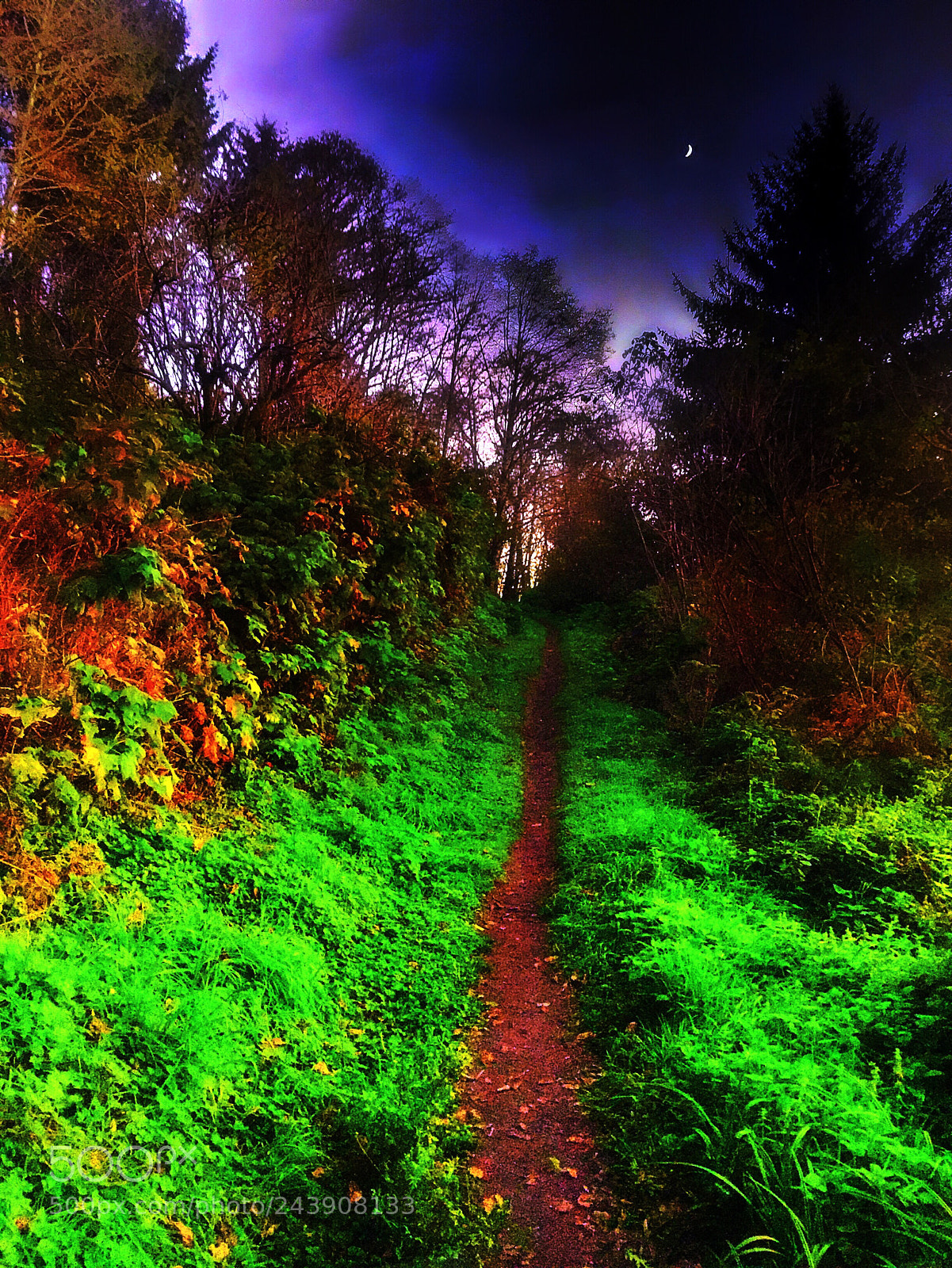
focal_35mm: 29
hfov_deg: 48.3
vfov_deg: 61.6
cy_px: 634
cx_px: 476
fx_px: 1063
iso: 250
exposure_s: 1/20
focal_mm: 4.15
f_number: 2.2
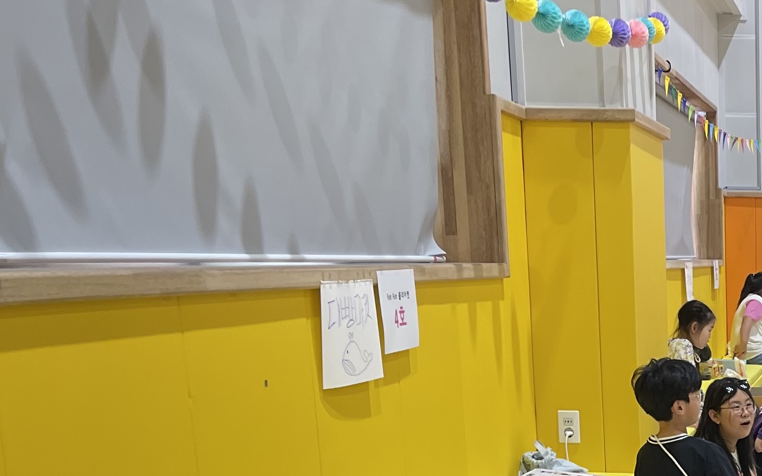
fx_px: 1412
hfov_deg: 27.2
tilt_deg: -15.8
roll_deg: -0.1
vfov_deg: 18.0
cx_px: 879
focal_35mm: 68
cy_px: 593
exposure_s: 1/59
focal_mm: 5.1
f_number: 1.6
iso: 160
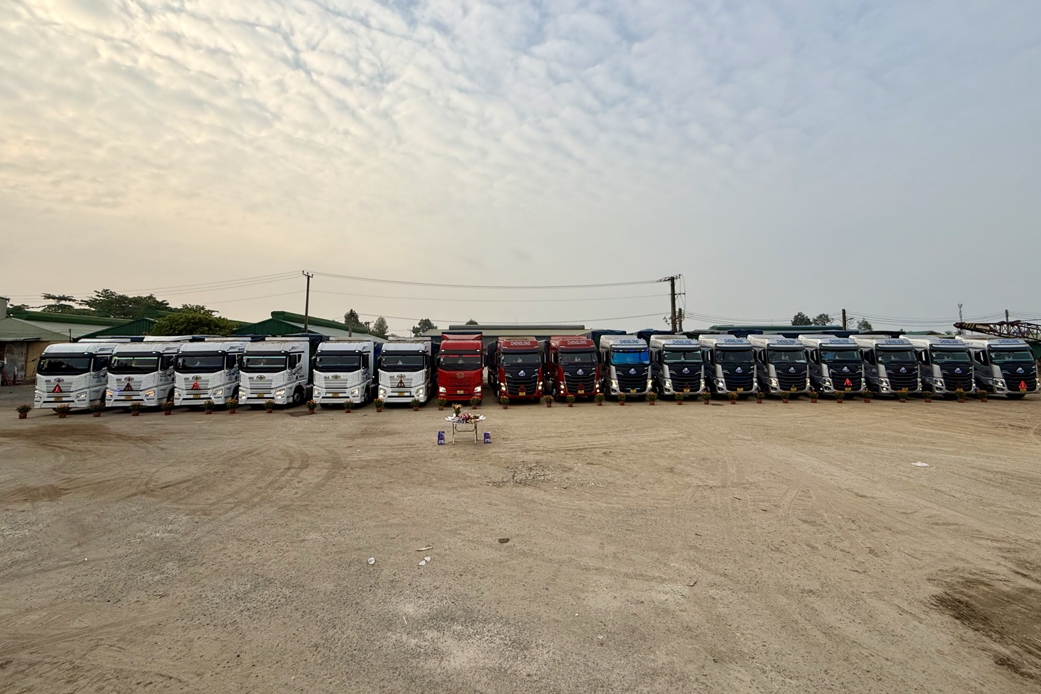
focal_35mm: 15
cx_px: 536
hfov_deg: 100.4
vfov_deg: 77.1
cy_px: 316
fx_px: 434
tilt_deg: +4.8
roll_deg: +0.3
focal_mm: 2.22
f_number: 2.2
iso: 50
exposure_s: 1/1497
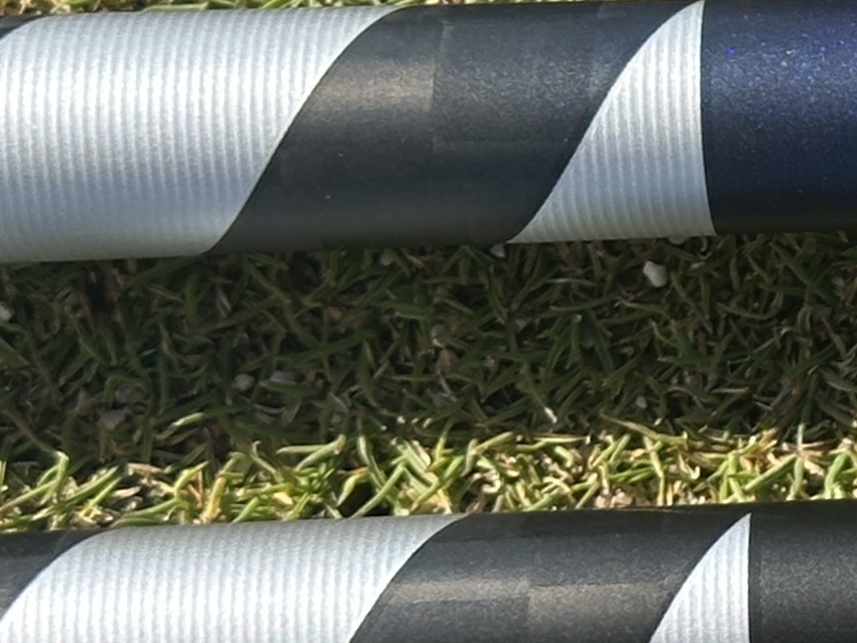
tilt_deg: -76.8
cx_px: 1627
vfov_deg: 6.6
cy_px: 126
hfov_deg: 8.4
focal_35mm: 224
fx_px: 5546
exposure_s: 1/1475
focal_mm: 6.86
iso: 64
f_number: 1.78
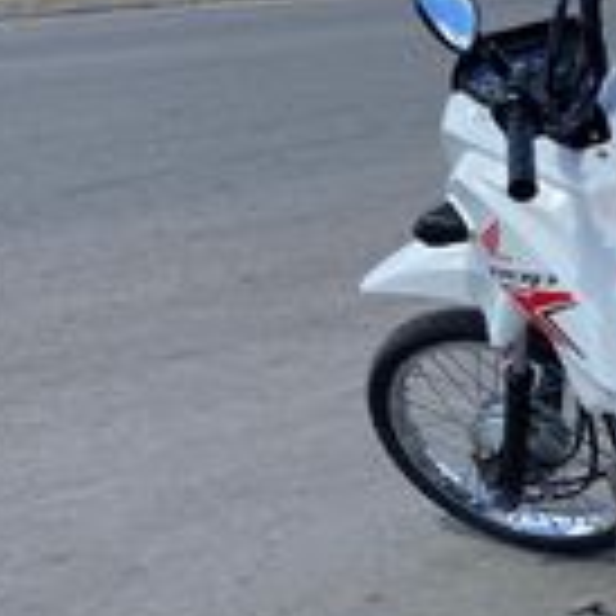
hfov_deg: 20.5
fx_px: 1591
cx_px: 737
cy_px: 396
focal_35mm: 79
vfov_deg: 21.9
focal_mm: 4.25
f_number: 1.8
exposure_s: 1/1300
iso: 32
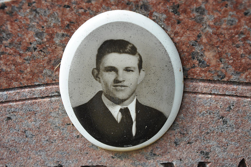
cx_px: 126
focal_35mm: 112
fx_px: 783
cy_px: 84
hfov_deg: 18.2
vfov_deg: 12.1
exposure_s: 1/250
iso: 200
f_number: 8
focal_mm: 75
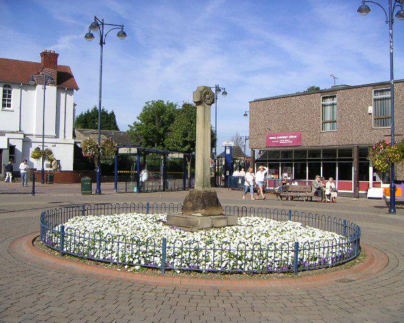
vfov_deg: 38.2
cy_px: 162
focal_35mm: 39
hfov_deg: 46.8
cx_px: 189
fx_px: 466
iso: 64
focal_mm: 4.8
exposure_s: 1/350
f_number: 6.7
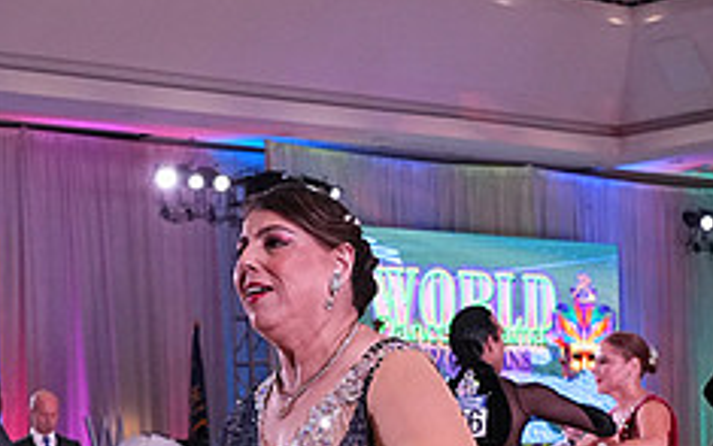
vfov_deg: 11.5
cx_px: 193
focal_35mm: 108
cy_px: 704
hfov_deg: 19.2
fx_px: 2099
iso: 3200
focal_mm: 29
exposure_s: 1/400
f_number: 5
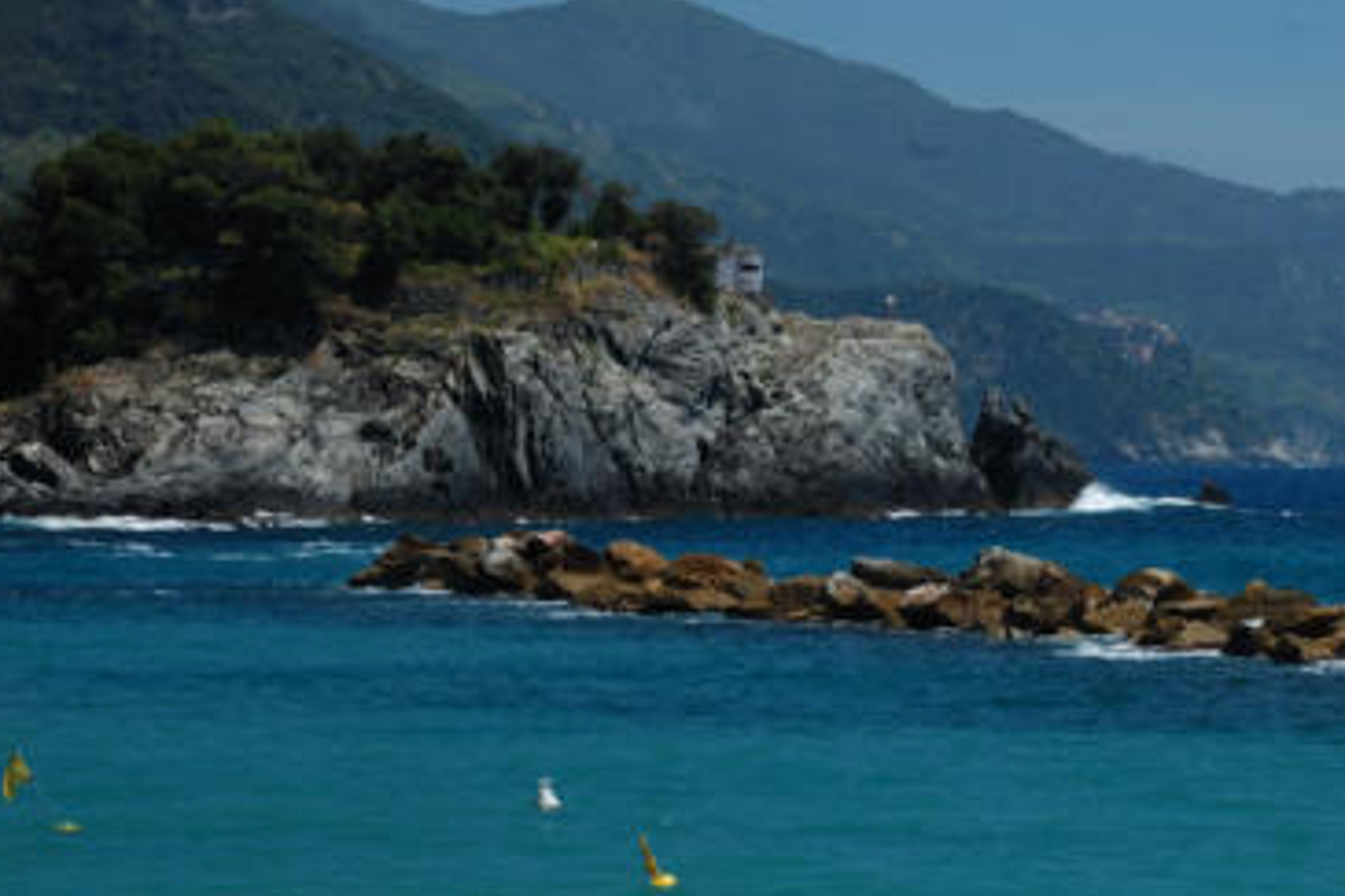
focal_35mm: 185
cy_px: 441
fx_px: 6902
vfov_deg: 7.4
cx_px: 1054
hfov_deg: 11.1
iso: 200
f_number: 16
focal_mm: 75
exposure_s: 1/80
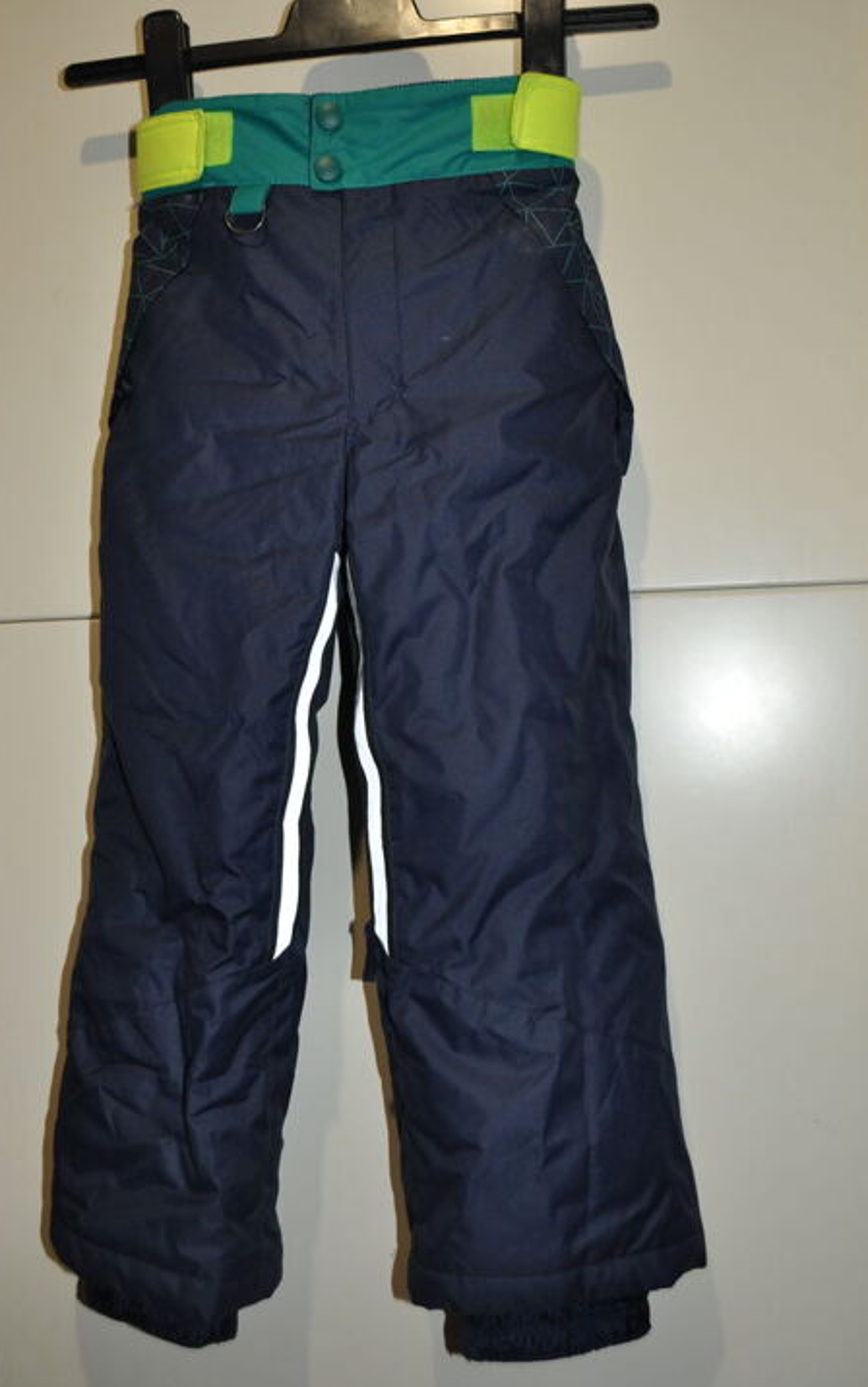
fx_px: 1399
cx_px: 409
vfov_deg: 52.7
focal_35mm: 37
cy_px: 698
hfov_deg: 34.5
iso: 800
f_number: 4
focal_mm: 24
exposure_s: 1/60
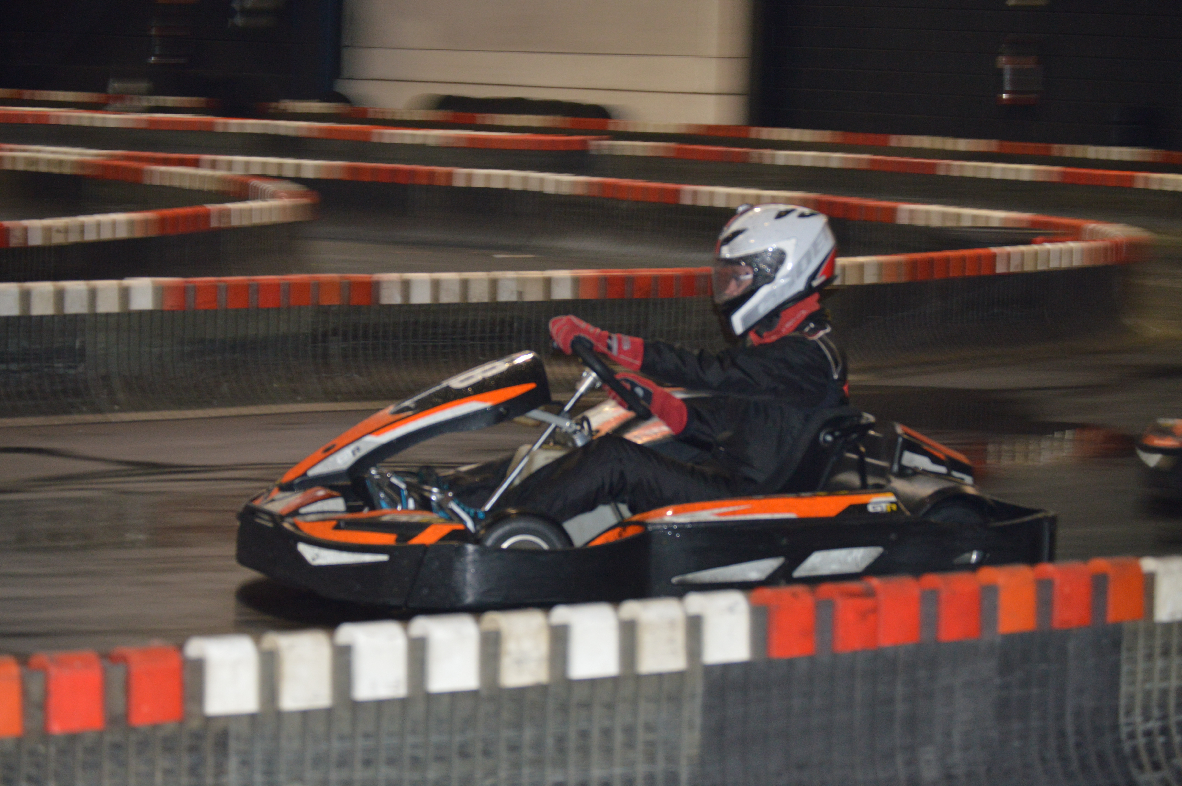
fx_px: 3690
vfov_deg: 12.2
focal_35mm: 112
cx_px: 591
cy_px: 393
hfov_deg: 18.2
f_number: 4.2
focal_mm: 75
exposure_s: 1/60
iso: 800
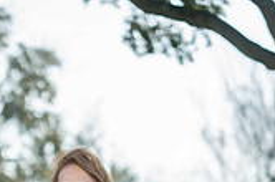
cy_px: 357
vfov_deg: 5.8
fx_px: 1761
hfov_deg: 8.9
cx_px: 35
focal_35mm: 231
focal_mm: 85
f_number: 2.8
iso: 200
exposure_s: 1/1600
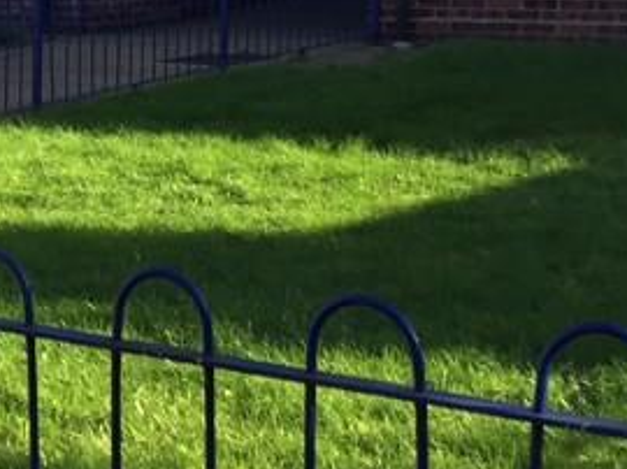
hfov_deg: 15.8
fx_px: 1991
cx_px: -420
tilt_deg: -3.2
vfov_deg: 13.3
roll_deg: +0.9
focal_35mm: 110
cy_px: 28
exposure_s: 1/507
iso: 32
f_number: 2.2
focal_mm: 4.15
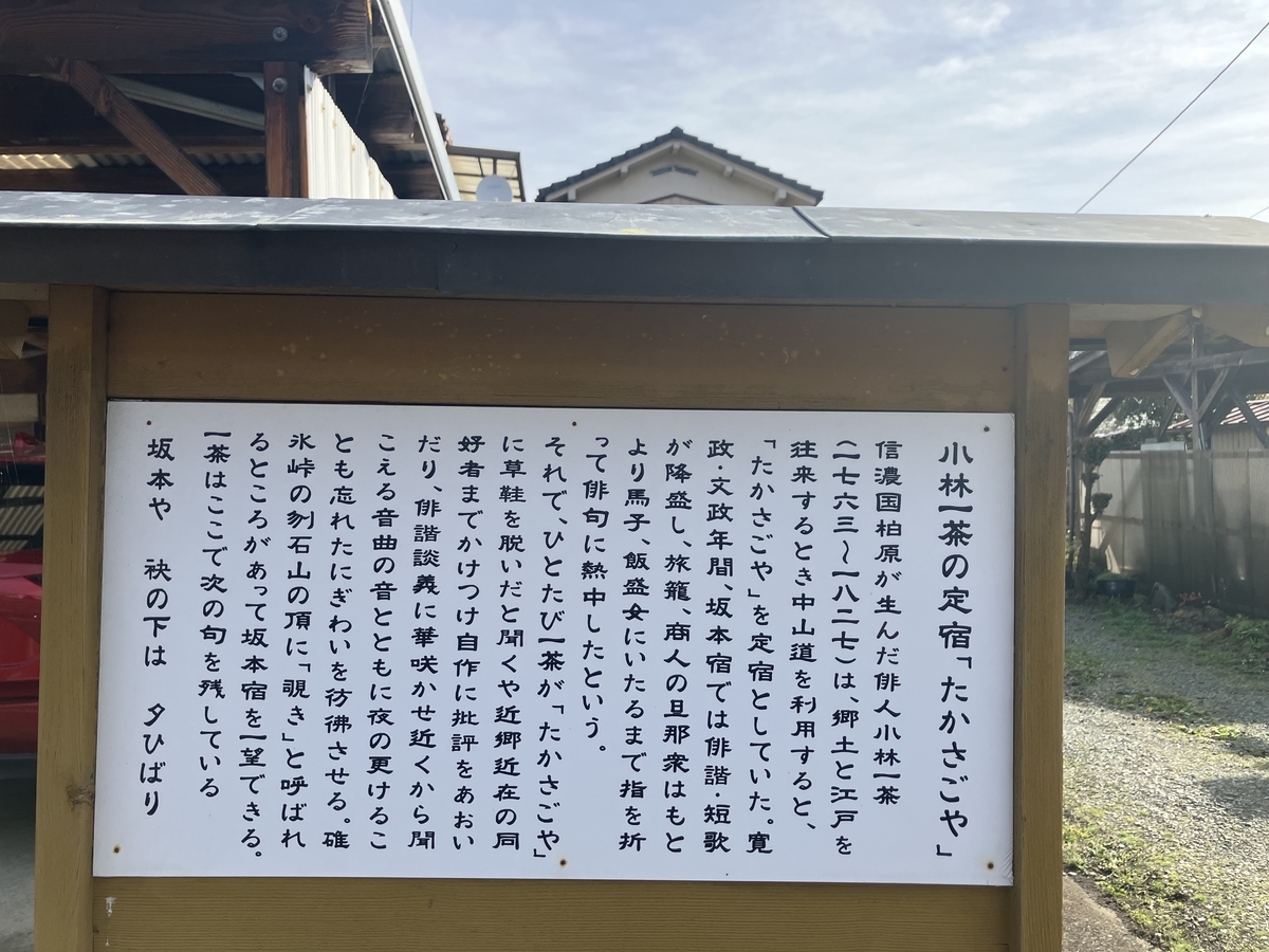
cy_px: 476
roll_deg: +1.7
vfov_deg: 49.7
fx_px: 1026
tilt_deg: -0.6
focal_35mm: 28
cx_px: 634
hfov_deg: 63.4
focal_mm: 3.99
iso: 32
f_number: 1.8
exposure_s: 1/991
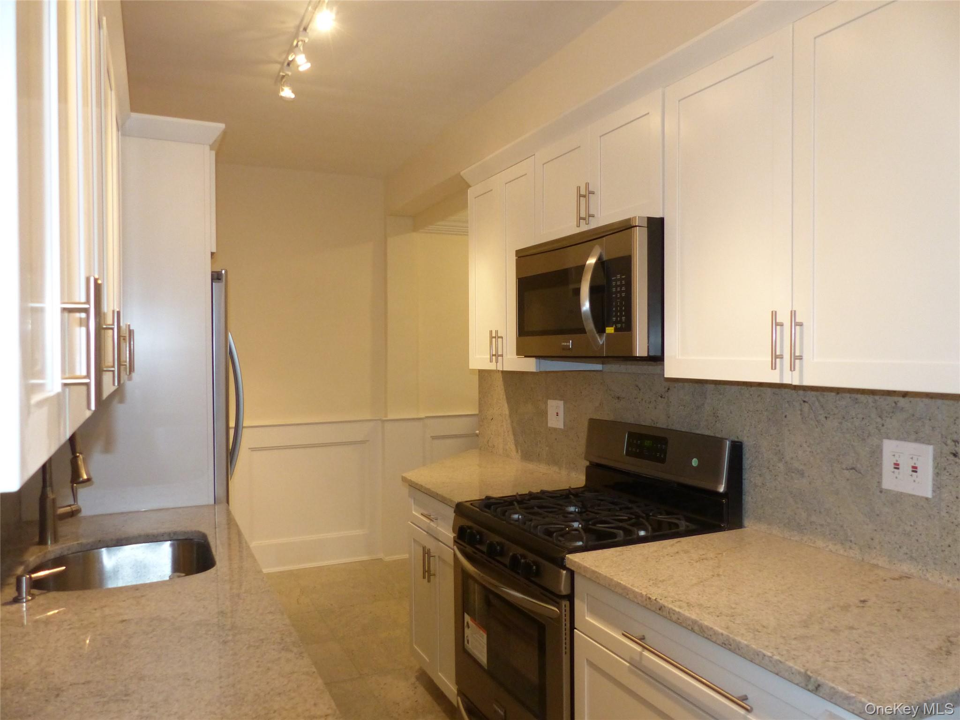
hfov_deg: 69.4
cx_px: 480
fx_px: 693
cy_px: 360
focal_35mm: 25
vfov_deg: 54.9
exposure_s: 1/60
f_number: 2.8
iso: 400
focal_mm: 4.5
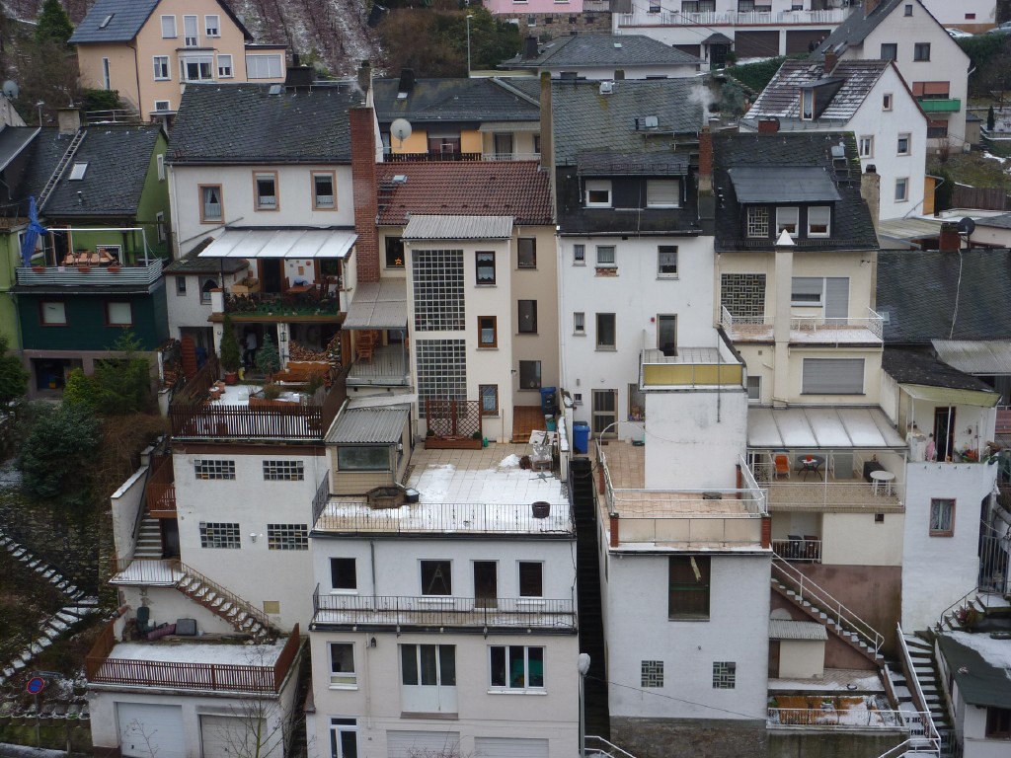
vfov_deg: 32.2
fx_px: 1314
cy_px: 379
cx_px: 506
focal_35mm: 45
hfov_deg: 42.1
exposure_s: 1/30
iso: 100
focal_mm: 7.3
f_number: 3.7
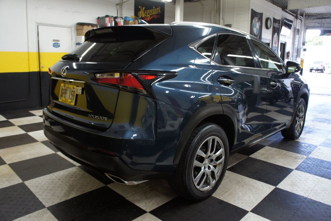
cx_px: 166
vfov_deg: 47.9
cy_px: 110
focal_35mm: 27
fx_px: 248
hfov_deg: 67.4
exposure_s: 1/30
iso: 320
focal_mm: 18
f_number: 3.5
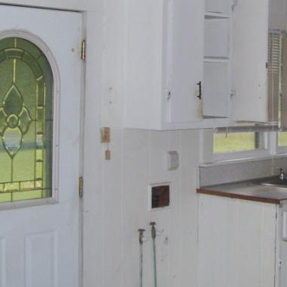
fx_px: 807
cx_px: 266
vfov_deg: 20.1
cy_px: 103
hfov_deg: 19.7
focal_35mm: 86
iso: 160
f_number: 2.7
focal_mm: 6
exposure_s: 1/60
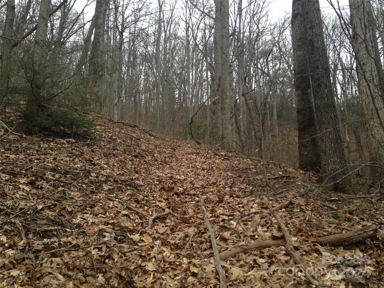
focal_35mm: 33
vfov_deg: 42.9
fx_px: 366
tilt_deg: +14.9
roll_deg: +1.9
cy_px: 144
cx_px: 192
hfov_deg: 55.4
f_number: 2.4
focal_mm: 4.12
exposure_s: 1/480
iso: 50
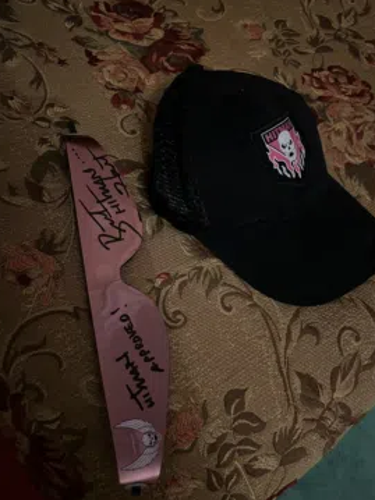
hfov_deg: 48.2
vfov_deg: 61.7
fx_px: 419
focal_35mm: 29
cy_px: 251
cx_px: 197
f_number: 1.5
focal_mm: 5.7
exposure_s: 1/15
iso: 1000
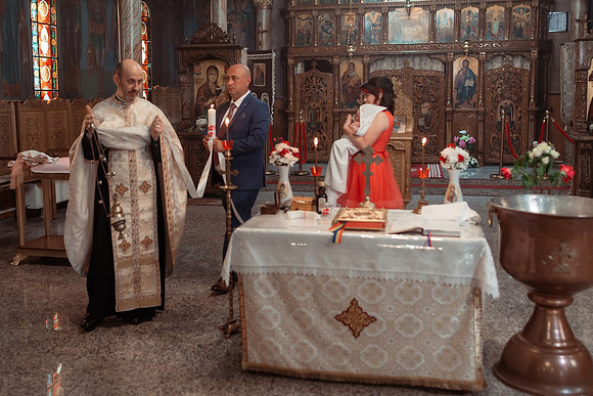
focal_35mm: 40
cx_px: 253
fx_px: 662
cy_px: 169
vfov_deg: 33.2
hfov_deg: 48.1
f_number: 2.5
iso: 1600
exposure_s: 1/200
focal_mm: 35
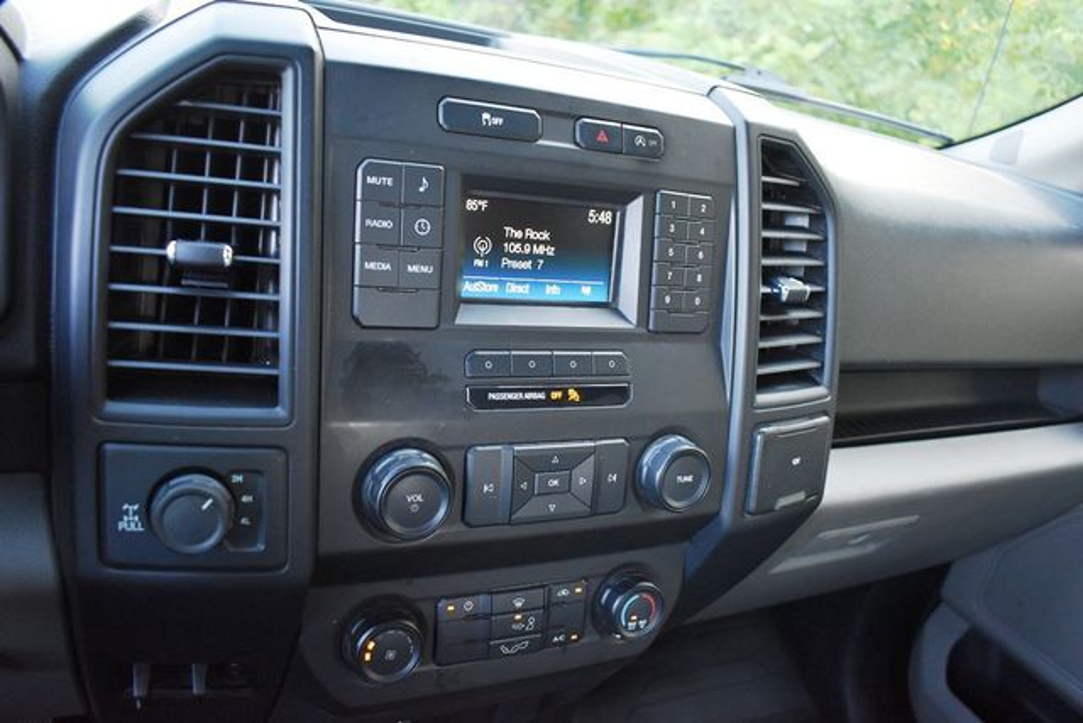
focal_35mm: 27
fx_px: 812
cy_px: 362
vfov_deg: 48.0
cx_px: 542
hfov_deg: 67.4
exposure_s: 1/125
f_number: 3.5
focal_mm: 18
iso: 2000
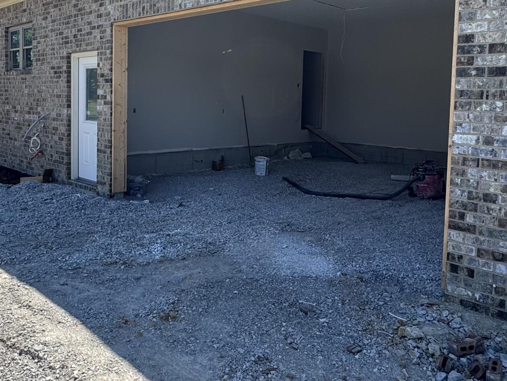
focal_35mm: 33
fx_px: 483
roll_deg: -1.3
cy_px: 132
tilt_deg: -3.9
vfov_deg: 42.5
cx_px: 258
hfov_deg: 55.3
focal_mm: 2.22
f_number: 2.2
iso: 40
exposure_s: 1/476
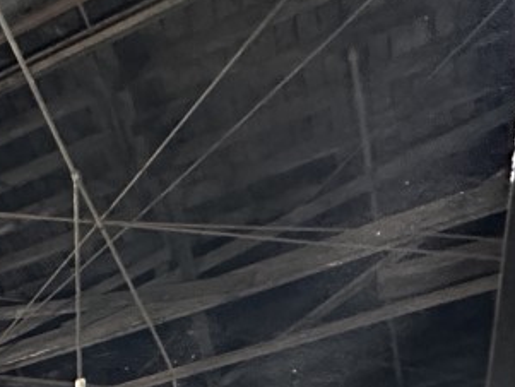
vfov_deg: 16.2
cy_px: 803
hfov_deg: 22.0
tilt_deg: +5.8
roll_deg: +0.9
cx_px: -327
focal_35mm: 67
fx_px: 997
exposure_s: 1/60
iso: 500
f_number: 2.2
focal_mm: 2.22
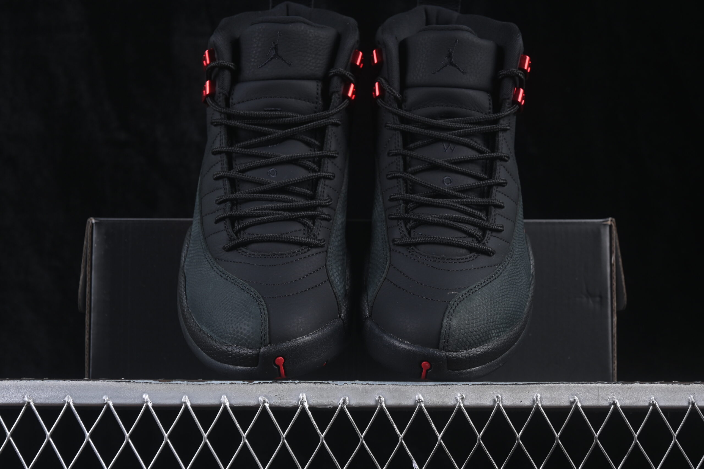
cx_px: 352
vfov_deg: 18.2
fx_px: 1467
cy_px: 234
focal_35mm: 75
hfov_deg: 27.0
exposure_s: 1/50
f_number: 6.3
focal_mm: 50
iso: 160
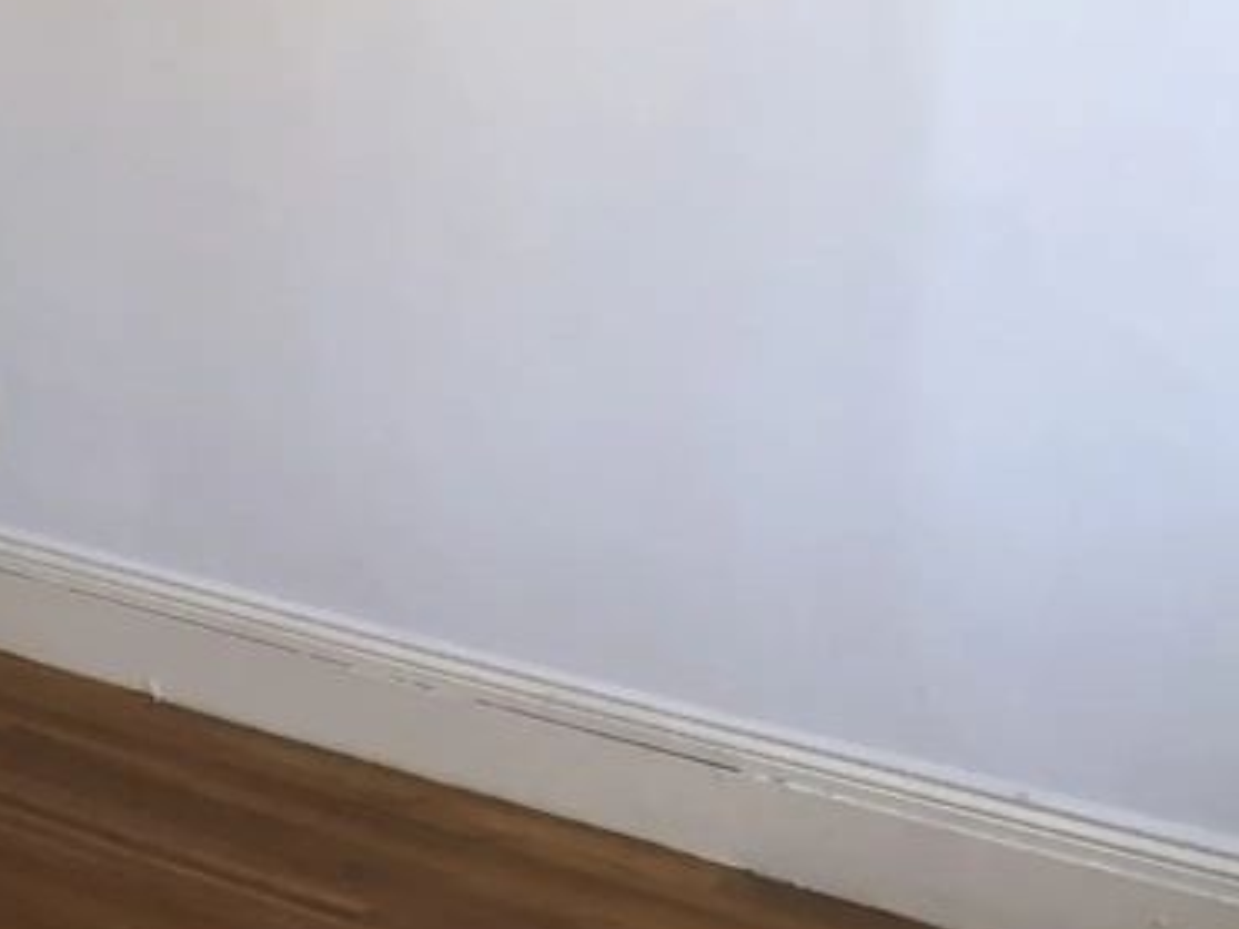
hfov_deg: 23.0
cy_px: -87
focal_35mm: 77
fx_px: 2756
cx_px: -303
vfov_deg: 18.4
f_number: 1.8
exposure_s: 1/30
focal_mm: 3.99
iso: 32
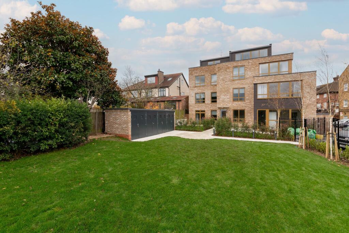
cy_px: 116
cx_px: 174
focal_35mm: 16
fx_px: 155
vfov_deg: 73.8
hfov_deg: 96.7
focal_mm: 16
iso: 500
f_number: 8
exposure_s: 1/100
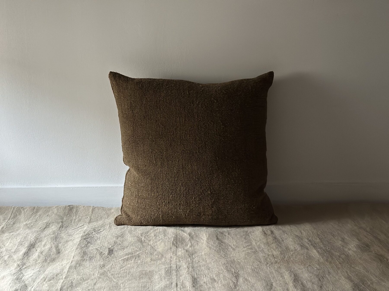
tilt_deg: -13.8
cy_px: 146
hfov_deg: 39.7
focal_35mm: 48
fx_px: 539
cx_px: 194
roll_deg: +0.3
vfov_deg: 30.3
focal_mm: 6.86
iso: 640
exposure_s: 1/40
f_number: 1.78
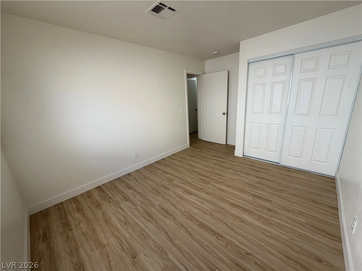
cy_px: 136
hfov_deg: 102.1
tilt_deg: -14.7
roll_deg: +3.3
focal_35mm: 14
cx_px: 181
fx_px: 146
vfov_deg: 85.7
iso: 80
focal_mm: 2.22
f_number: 2.2
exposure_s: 1/121
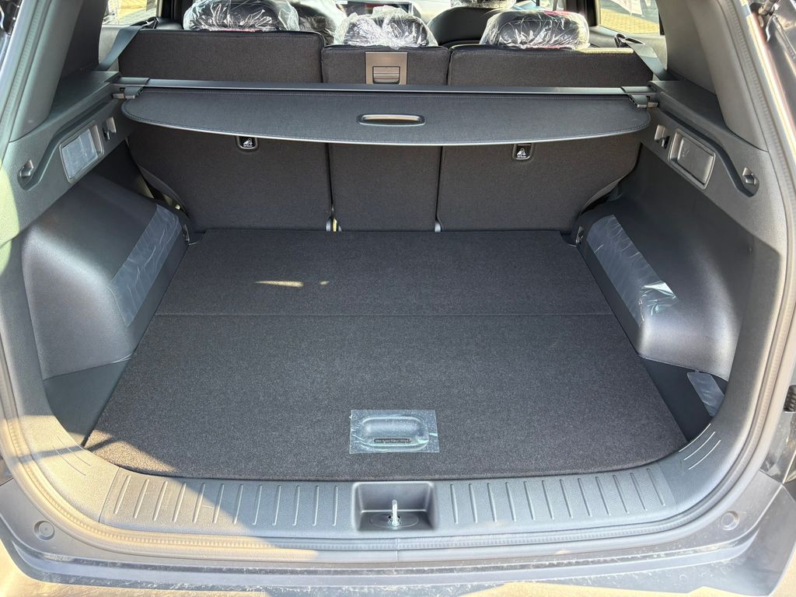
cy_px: 298
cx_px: 398
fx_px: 598
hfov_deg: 67.3
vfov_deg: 53.1
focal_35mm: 26
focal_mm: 5.96
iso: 125
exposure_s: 1/100
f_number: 1.6
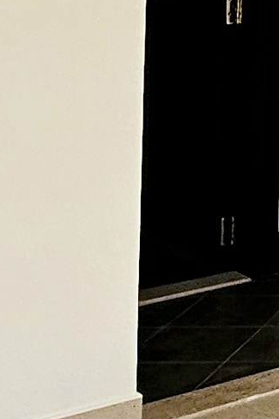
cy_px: -145
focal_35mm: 111
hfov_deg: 9.3
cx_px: 882
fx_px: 1289
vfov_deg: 17.2
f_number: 2.2
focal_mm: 2.2
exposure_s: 1/50
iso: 64
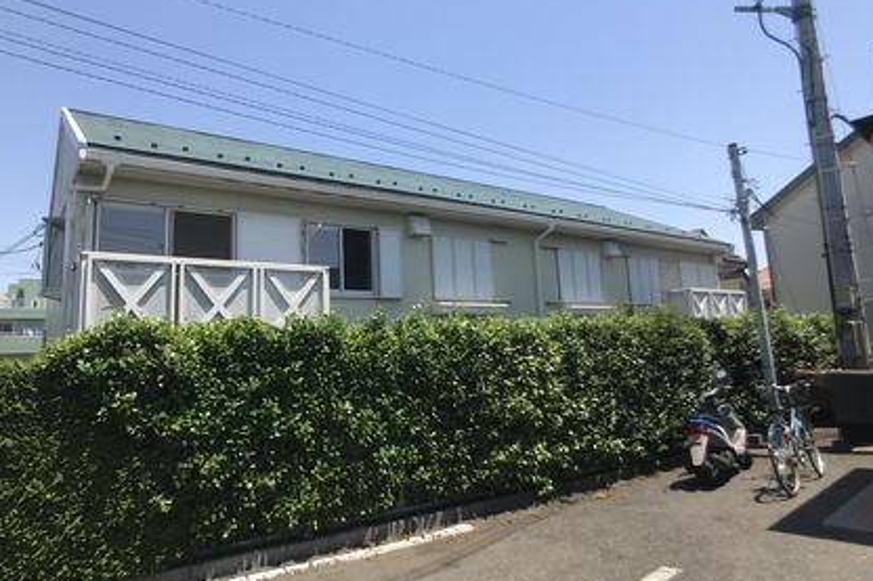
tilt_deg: +8.4
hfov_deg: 54.4
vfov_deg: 37.8
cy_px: 265
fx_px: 848
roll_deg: +2.6
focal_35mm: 35
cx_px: 401
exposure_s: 1/1880
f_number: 1.8
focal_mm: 3.99
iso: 20
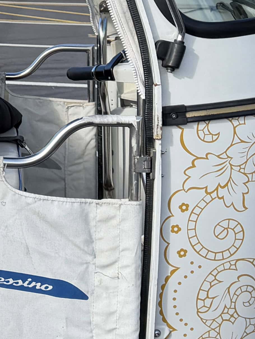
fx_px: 1110
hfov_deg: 11.8
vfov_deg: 17.0
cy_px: -1
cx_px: -244
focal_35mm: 113
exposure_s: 1/2703
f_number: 1.8
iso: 80
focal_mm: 6.8
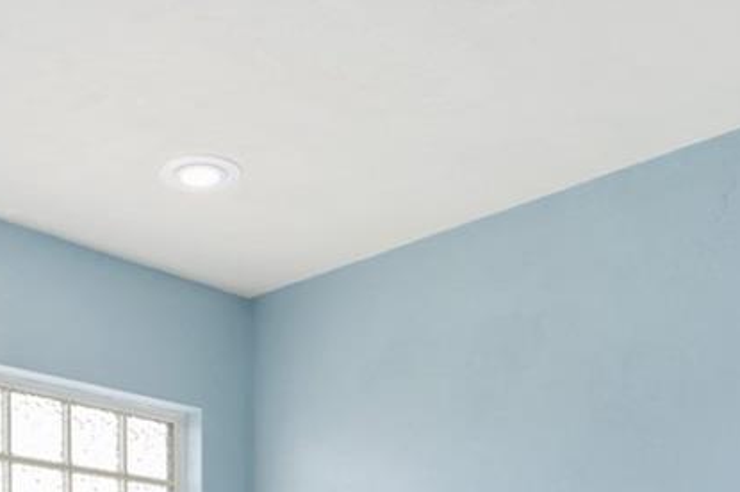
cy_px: 688
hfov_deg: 36.3
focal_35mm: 54
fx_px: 1109
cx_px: 209
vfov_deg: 21.8
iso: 100
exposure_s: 1/15
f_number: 7.1
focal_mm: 14
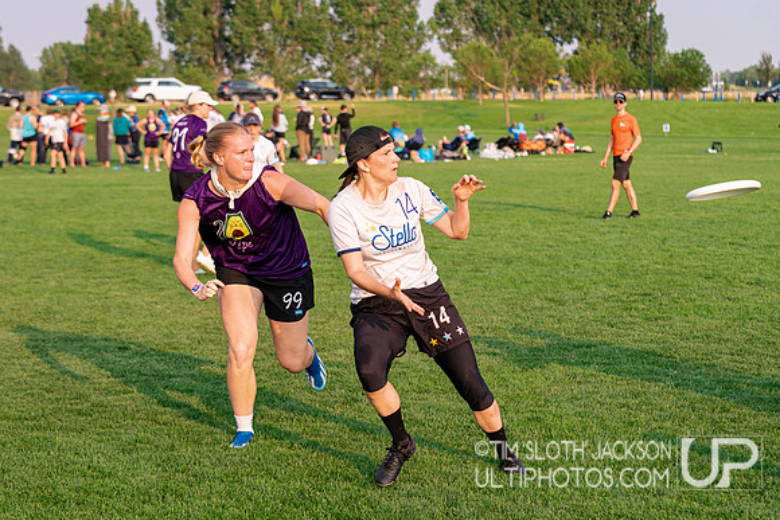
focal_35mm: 84
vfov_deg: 16.2
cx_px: 382
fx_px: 1829
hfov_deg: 24.1
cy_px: 293
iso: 640
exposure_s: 1/2000
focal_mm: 70
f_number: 4
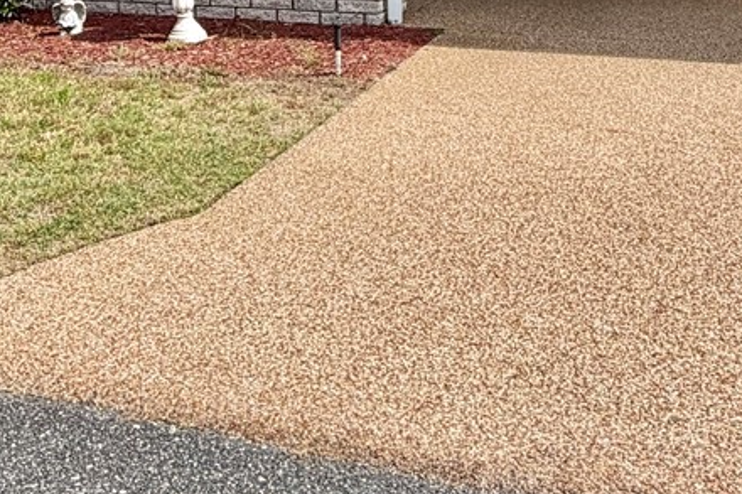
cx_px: 361
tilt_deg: -2.9
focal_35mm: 53
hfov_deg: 37.5
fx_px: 1092
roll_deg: +0.9
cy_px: -98
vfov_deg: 23.3
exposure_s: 1/1068
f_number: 2.2
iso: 20
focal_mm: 2.22
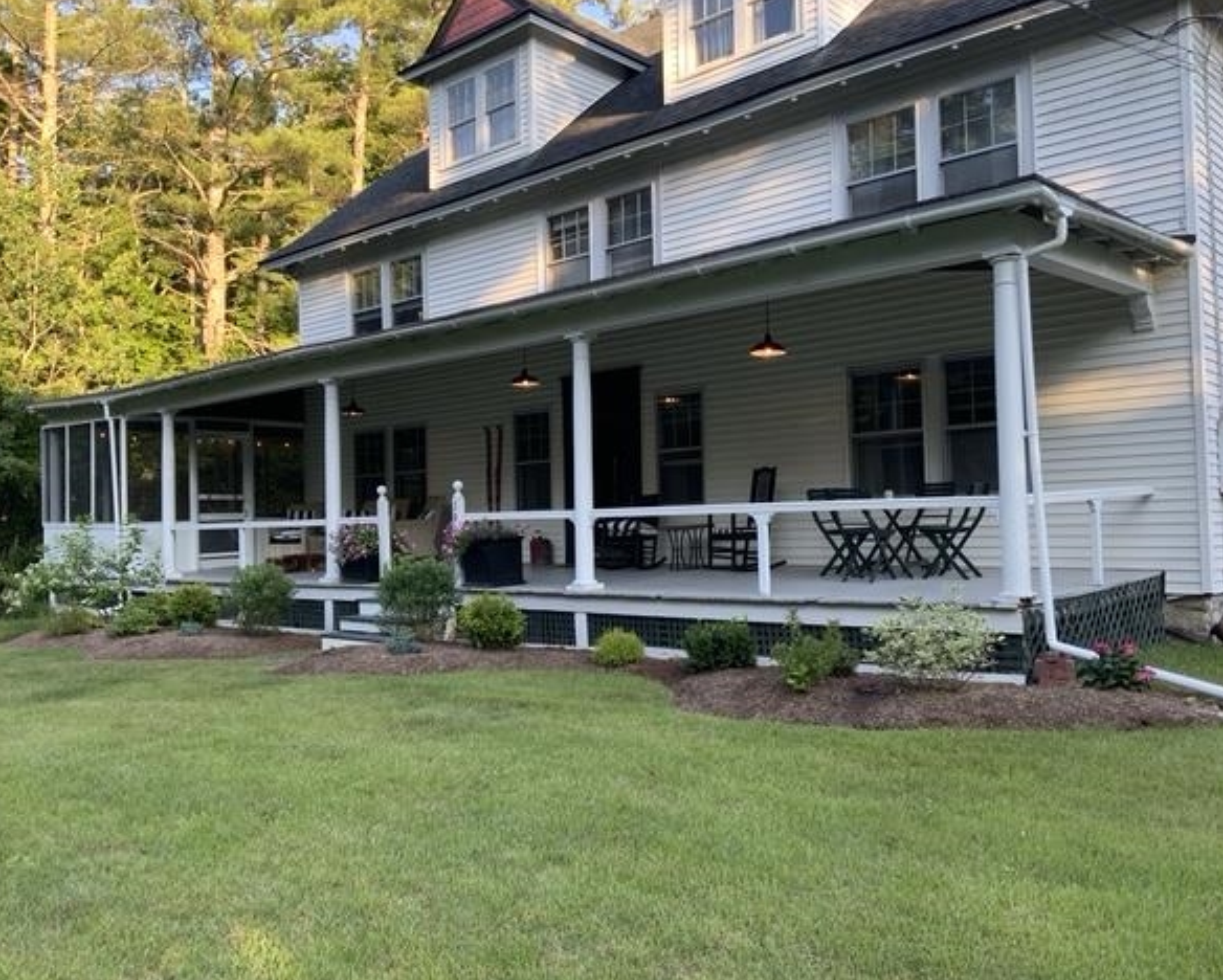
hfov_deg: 57.1
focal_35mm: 31
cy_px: 496
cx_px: 614
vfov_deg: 47.2
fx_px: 1123
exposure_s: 1/122
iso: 25
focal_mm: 3
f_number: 1.8
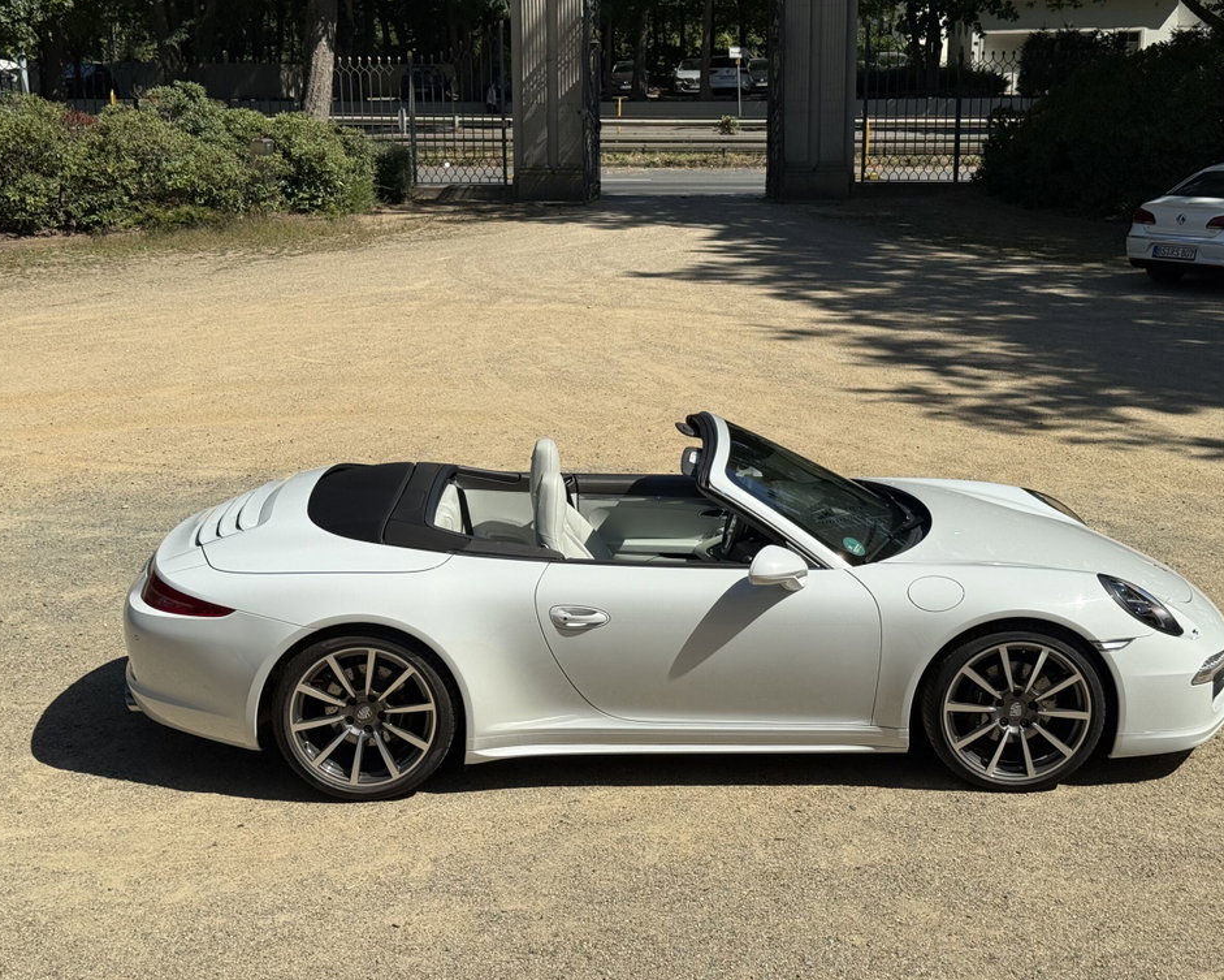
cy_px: 497
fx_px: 1848
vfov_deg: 29.7
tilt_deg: -13.2
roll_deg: +0.3
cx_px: 632
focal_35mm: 51
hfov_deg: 36.6
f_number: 1.78
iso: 64
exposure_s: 1/3378
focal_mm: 6.76
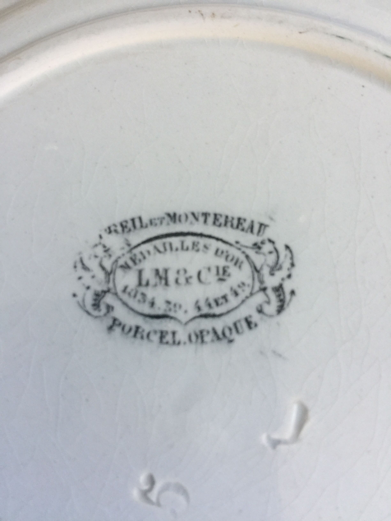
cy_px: 260
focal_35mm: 29
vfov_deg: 61.7
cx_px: 196
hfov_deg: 48.2
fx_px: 437
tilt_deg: -83.3
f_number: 2.2
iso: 50
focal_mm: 4.15
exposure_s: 1/17
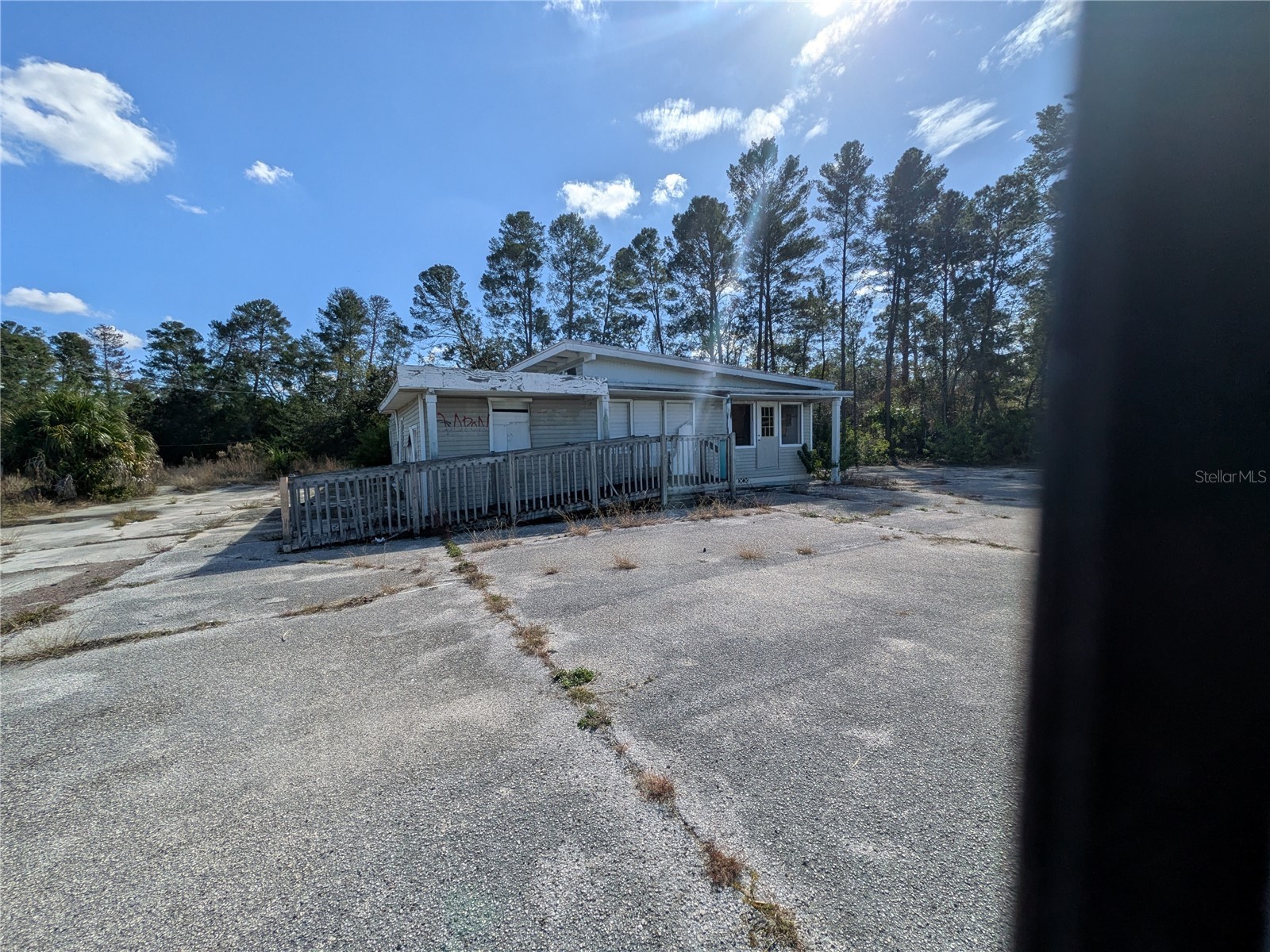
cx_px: 635
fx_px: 514
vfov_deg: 85.7
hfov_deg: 102.1
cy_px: 476
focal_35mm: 14
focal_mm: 1.83
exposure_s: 1/3106
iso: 45
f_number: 2.2
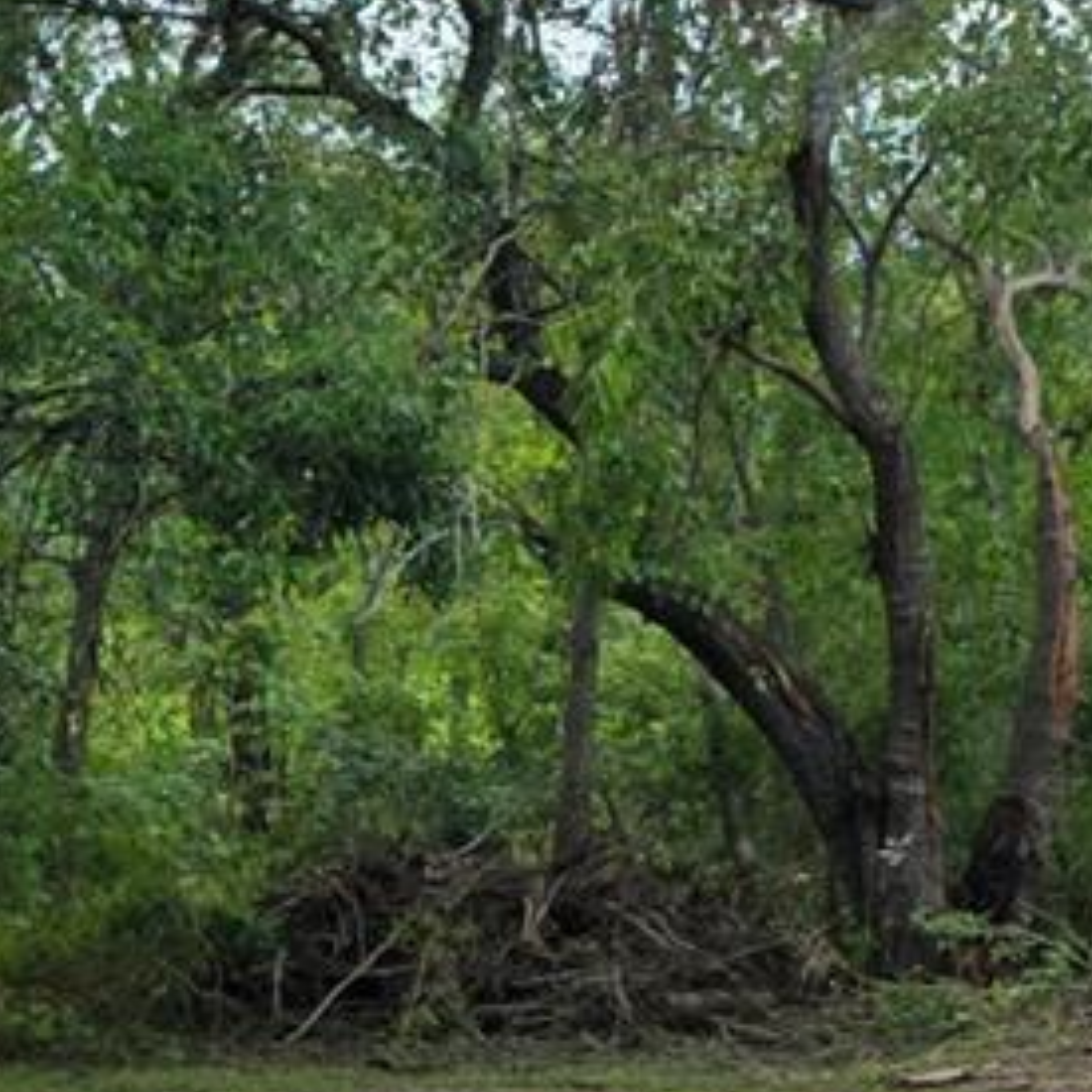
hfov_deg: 15.1
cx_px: -272
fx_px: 3962
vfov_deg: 15.5
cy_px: 953
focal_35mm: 111
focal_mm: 6.3
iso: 80
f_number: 1.7
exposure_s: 1/3768
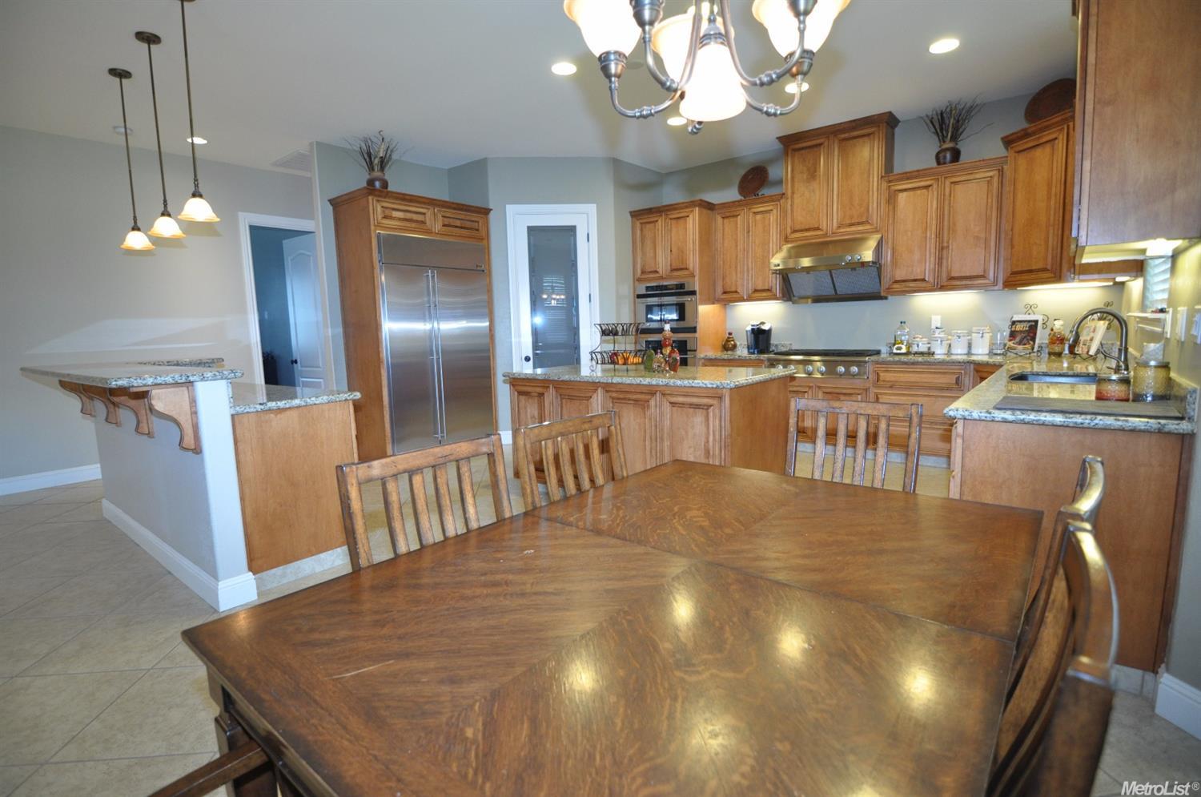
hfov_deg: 95.1
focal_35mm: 16
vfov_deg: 71.9
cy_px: 398
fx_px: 550
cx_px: 600
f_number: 2.8
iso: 800
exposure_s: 1/60
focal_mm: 11
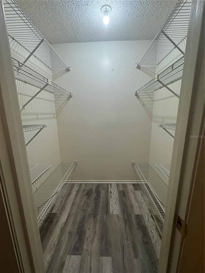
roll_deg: +2.5
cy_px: 136
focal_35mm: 14
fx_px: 111
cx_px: 102
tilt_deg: -10.6
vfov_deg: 102.1
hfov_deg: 85.7
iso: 200
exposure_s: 1/60
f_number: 2.2
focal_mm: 2.22
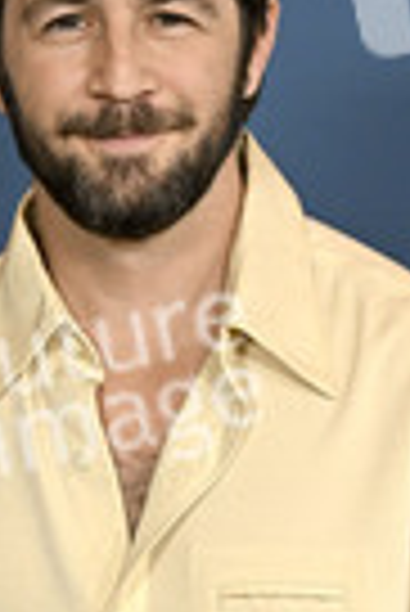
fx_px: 3646
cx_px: 162
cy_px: 626
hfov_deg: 6.4
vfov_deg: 9.5
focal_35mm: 214
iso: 2000
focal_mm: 73
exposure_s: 1/320
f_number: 5.6
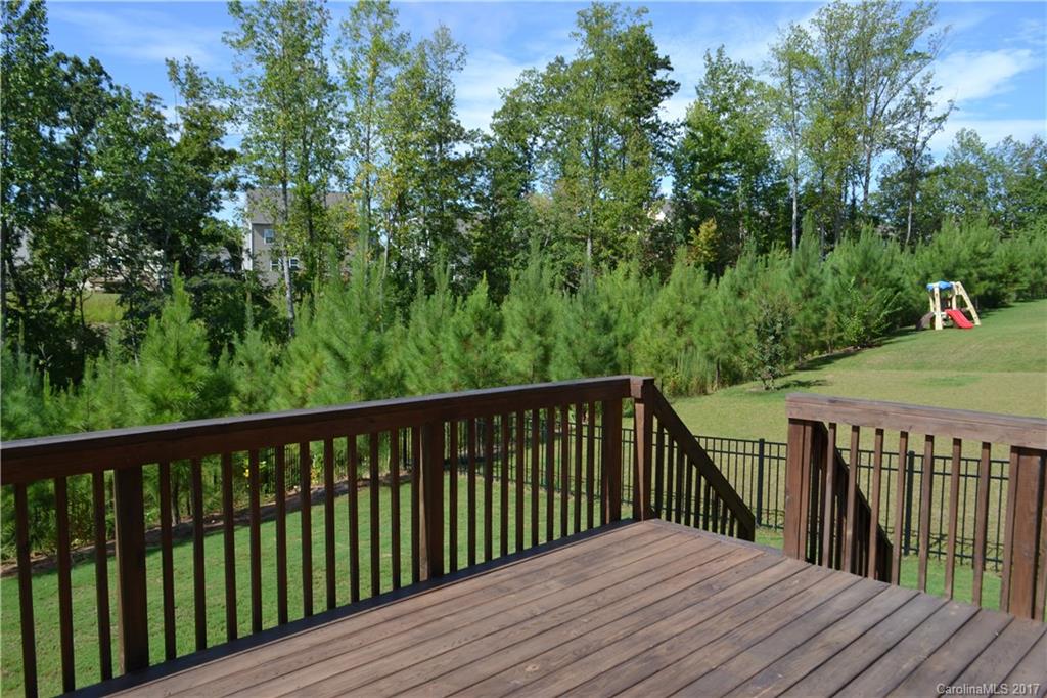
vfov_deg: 47.9
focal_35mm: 27
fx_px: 785
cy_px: 349
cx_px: 524
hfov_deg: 67.4
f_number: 7.1
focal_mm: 18
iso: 100
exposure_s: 1/200
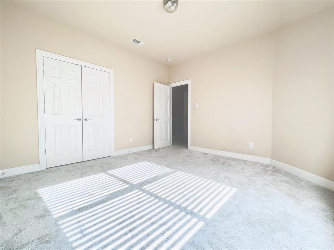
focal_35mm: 13
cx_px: 167
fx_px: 125
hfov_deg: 106.2
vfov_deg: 89.9
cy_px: 125
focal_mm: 1.57
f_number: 1.8
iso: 50
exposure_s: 1/122
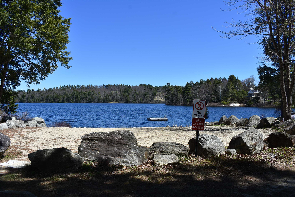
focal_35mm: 30
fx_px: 246
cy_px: 98
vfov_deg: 43.6
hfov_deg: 61.9
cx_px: 148
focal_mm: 20
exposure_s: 1/500
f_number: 8
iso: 140
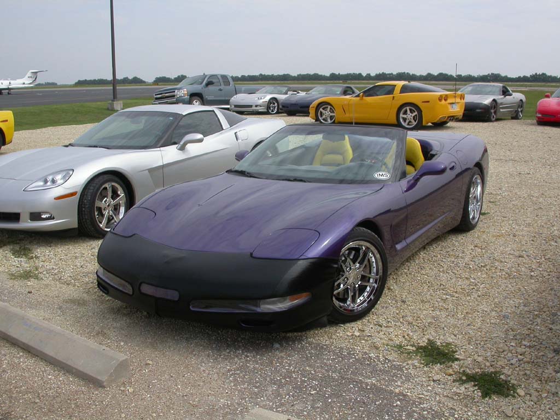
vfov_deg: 37.7
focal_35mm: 38
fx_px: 615
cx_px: 280
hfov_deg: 49.0
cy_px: 210
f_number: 7.5
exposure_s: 1/367
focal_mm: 7.85
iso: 100
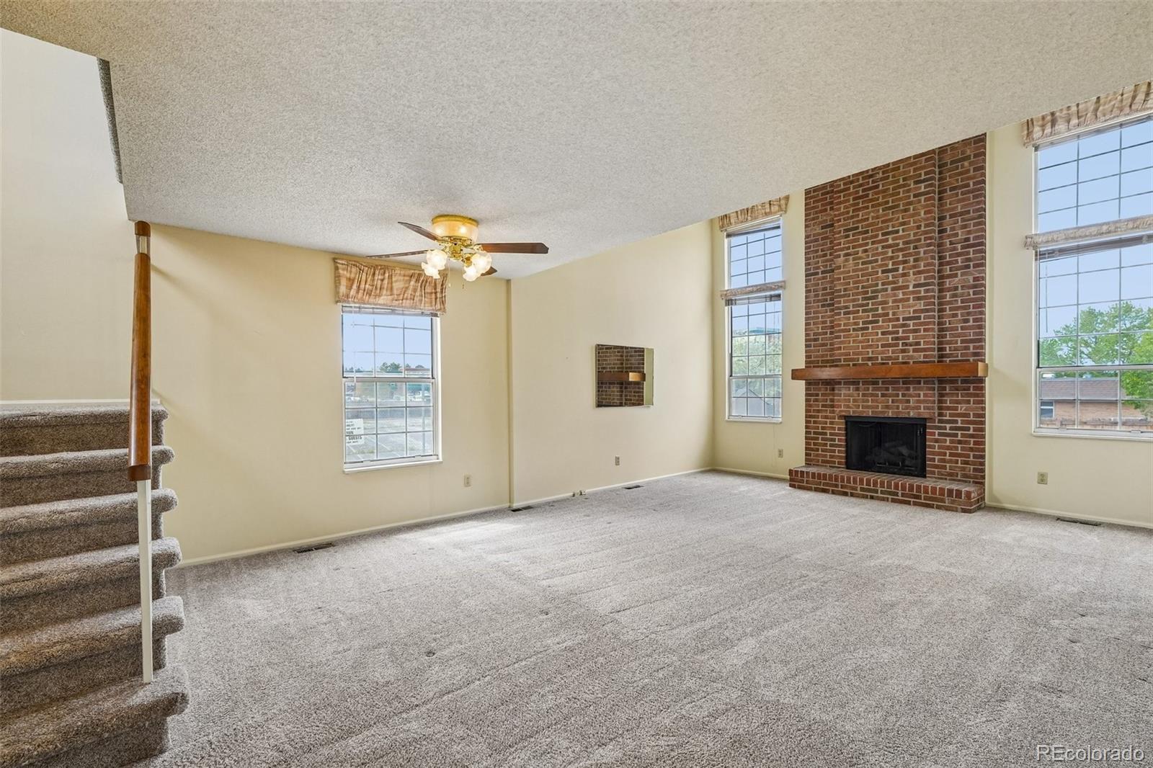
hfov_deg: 100.4
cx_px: 576
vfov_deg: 77.3
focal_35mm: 15
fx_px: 480
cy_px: 384
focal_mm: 10
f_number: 8
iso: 800
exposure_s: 1/15
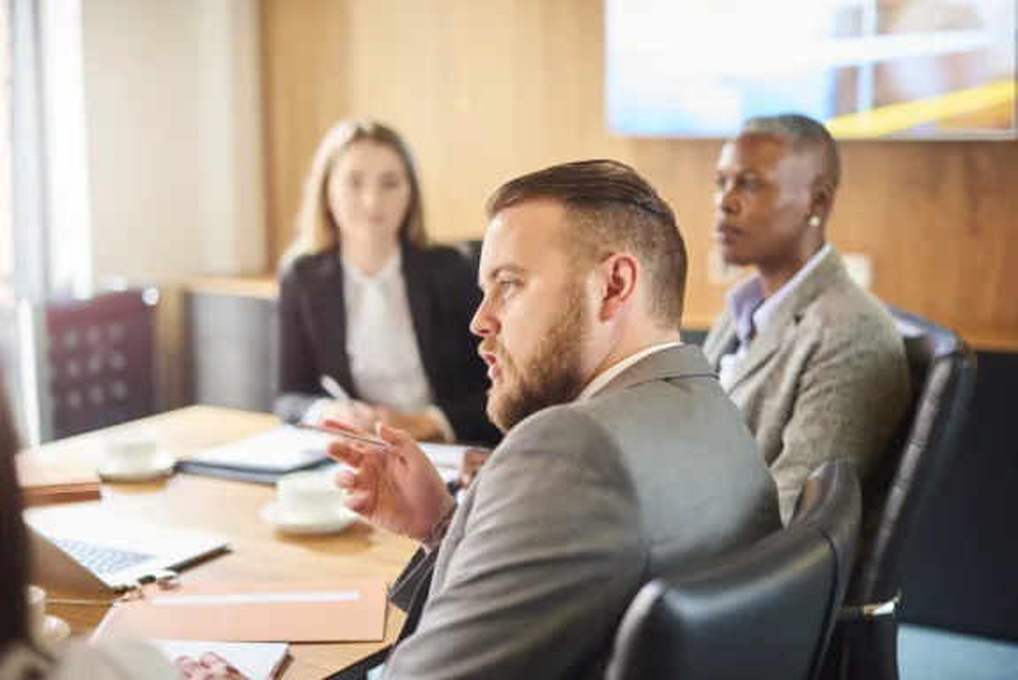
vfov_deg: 27.0
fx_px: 1415
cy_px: 340
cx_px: 509
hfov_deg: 39.6
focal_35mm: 50
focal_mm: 50
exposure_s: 1/100
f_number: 2.2
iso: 1000
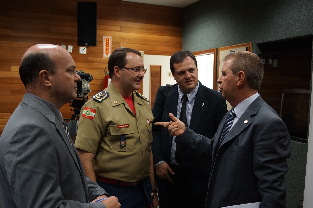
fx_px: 313
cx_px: 156
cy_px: 104
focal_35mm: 36
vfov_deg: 36.8
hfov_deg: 53.2
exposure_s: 1/100
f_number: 4
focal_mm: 24
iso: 800
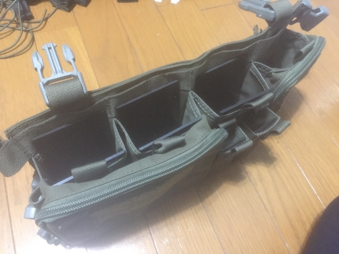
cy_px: 127
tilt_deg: -60.7
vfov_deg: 48.2
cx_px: 170
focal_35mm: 29
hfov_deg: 61.7
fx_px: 284
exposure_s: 1/15
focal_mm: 4.15
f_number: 2.2
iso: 400
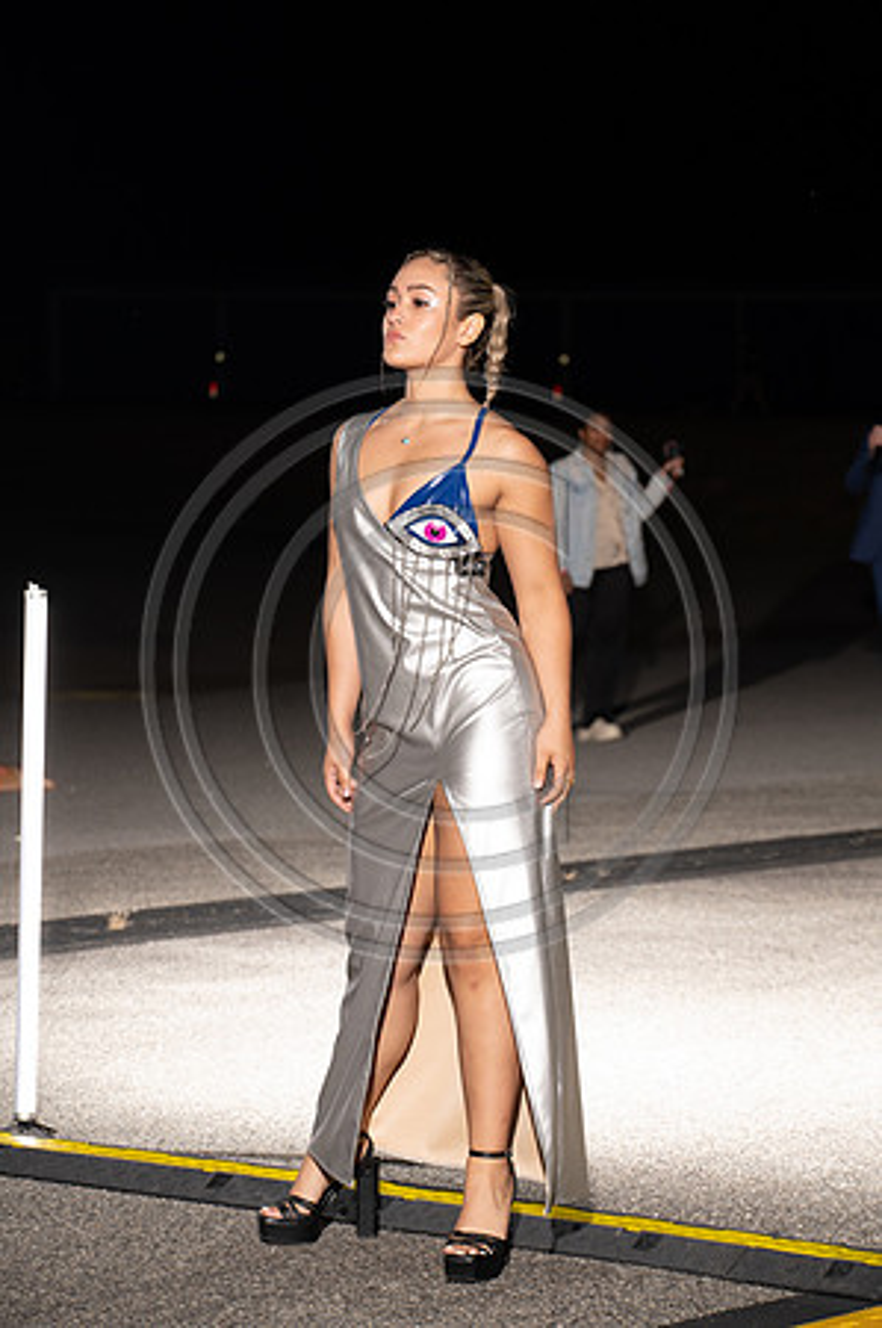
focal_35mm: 122
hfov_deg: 11.2
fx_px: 4494
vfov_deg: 16.8
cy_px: 664
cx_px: 441
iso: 1000
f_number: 6.3
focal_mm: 122
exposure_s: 1/200
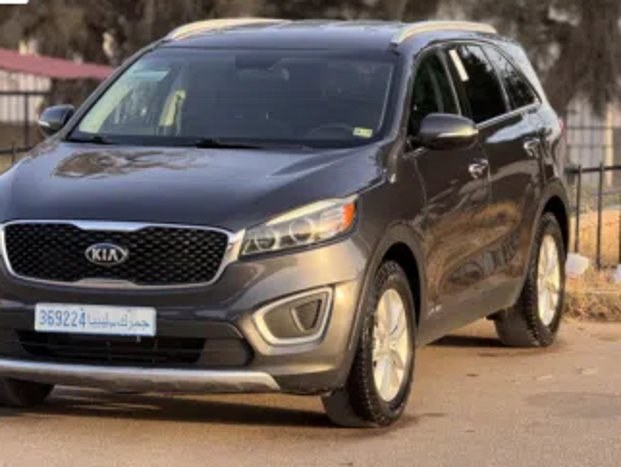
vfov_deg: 10.0
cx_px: 266
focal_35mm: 149
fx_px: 2675
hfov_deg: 13.2
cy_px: 216
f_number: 2.8
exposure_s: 1/111
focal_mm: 15.66
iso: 50
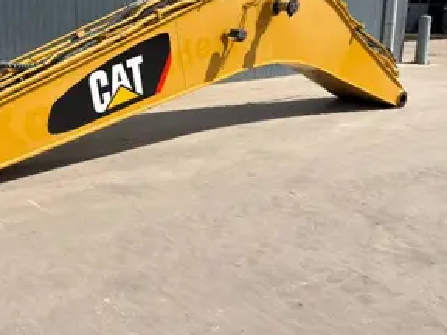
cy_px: 101
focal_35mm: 40
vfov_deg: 35.5
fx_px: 517
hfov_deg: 44.7
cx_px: 95
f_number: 1.78
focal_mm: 6.76
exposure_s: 1/4237
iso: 64
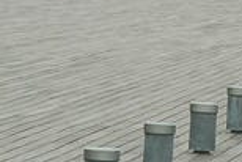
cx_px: 207
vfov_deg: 2.0
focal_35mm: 681
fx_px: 4582
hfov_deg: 3.0
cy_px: -81
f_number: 10
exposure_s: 1/200
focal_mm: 70
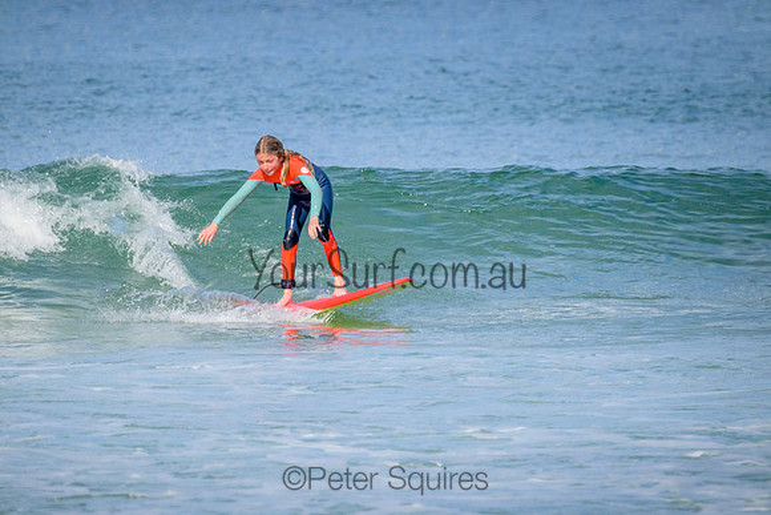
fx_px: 17137
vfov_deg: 1.7
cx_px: 386
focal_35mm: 800
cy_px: 258
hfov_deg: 2.6
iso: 2000
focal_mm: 800
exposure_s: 1/1600
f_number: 11
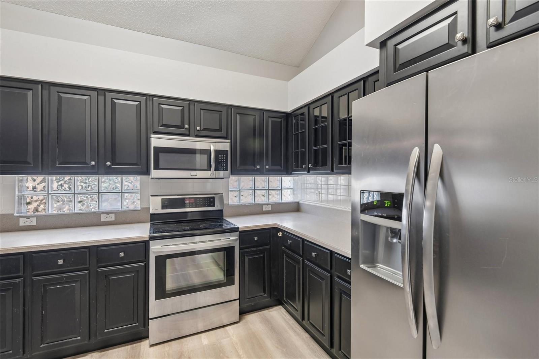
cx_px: 270
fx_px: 239
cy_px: 180
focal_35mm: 16
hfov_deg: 96.7
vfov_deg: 73.7
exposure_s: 1/10
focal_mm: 16
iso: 400
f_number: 8
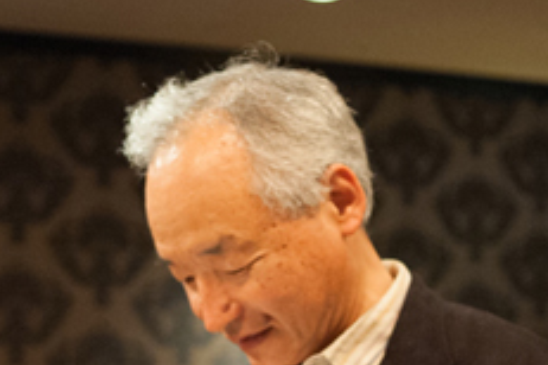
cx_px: 266
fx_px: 1476
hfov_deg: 21.0
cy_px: 306
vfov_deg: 14.0
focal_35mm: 97
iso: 3600
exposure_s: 1/100
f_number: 2.8
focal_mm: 35
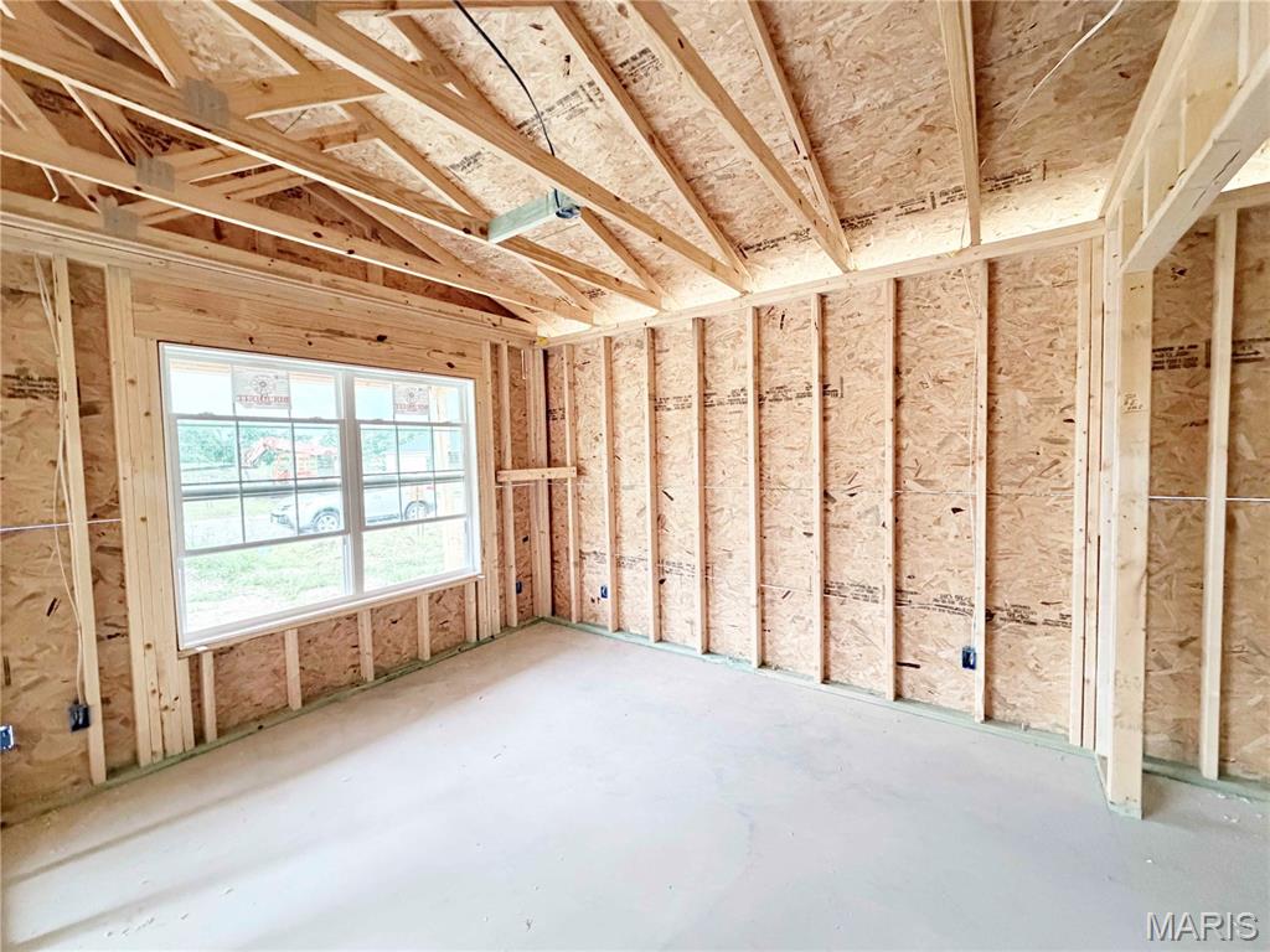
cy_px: 476
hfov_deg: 102.1
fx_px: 514
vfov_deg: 85.7
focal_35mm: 14
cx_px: 635
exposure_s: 1/60
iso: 640
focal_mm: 2.22
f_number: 2.2
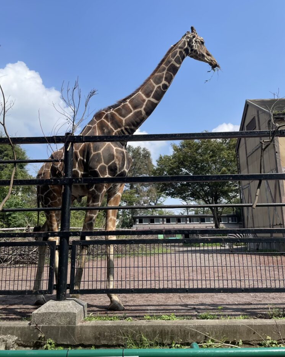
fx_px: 295
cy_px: 171
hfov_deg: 51.5
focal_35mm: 28
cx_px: 147
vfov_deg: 62.2
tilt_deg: +12.1
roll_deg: +0.0
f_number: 1.6
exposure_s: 1/2747
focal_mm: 4.2
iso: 32
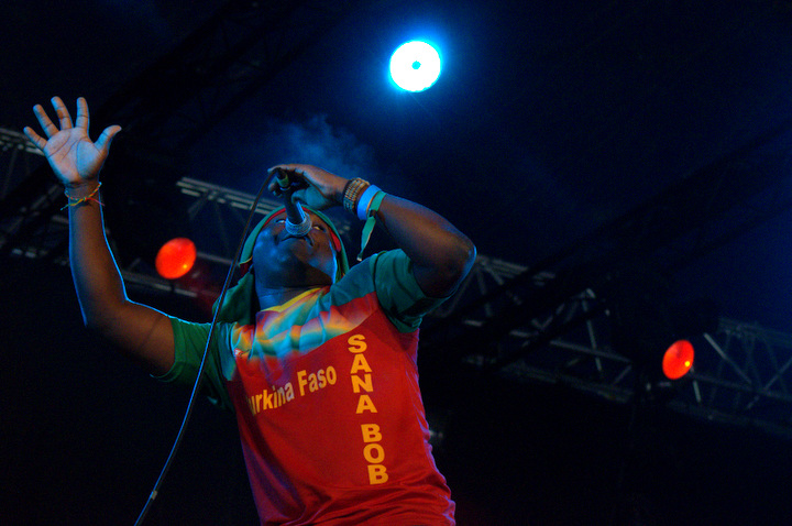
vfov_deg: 13.0
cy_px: 263
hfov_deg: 19.5
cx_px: 396
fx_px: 2307
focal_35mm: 105
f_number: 5
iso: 2500
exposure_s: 1/1000
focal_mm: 70
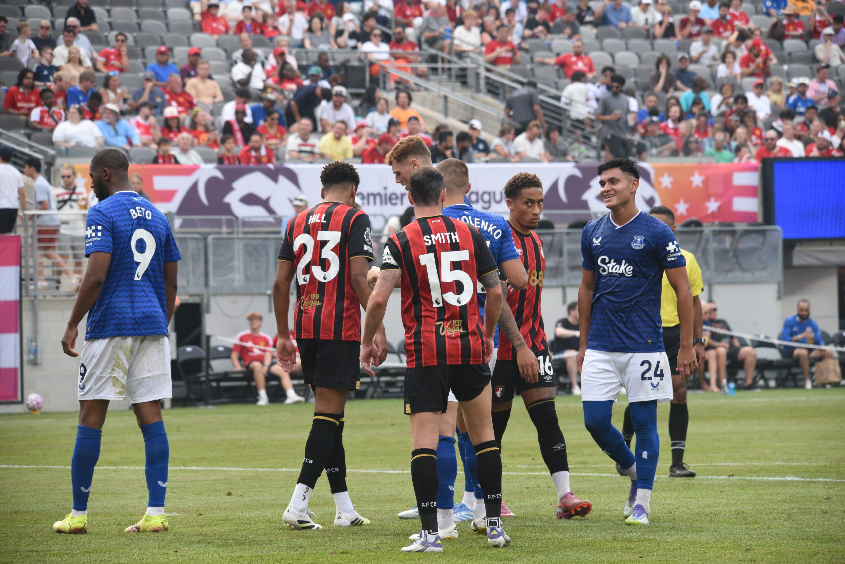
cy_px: 282
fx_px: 5870
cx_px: 422
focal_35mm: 250
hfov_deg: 8.2
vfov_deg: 5.5
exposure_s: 1/800
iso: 2000
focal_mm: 250
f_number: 13
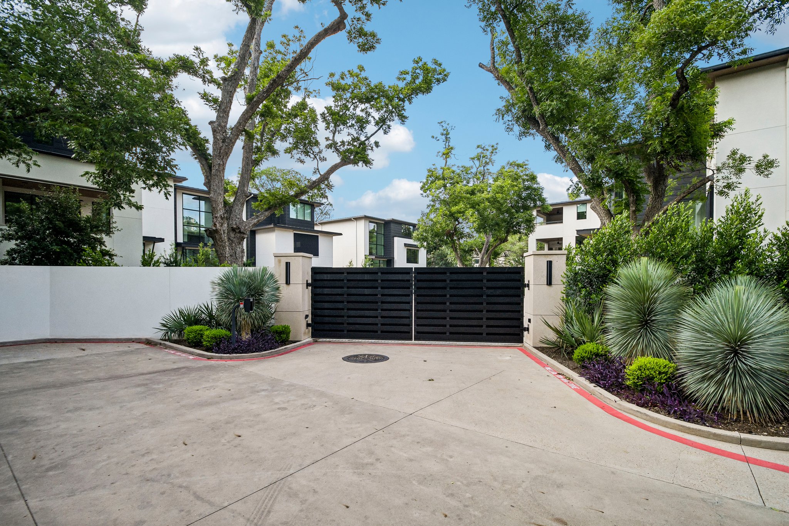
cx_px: 394
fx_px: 329
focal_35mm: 15
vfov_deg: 77.3
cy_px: 263
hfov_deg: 100.4
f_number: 8
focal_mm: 10
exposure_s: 1/320
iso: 400
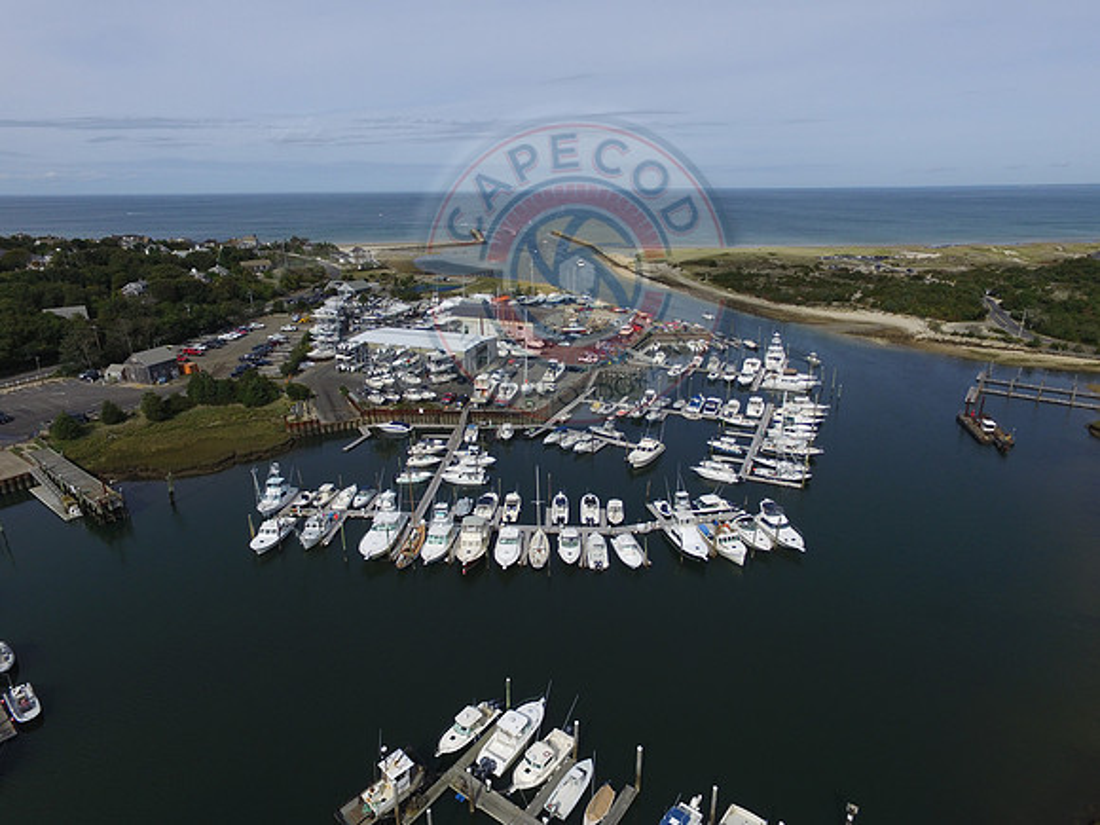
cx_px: 550
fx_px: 636
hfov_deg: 81.7
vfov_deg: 66.0
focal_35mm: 20
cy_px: 412
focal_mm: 3.61
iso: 100
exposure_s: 1/1848
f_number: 2.8
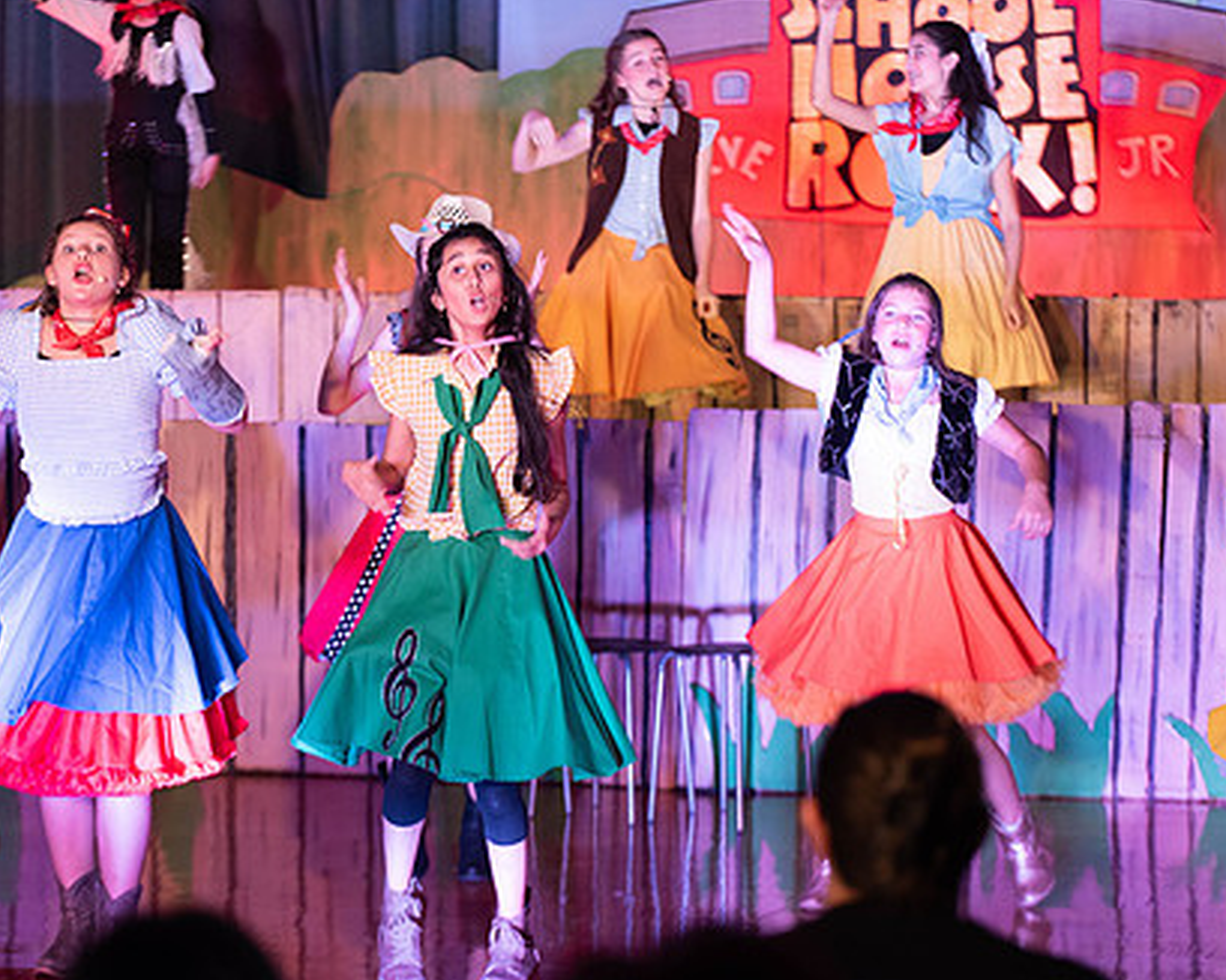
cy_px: 433
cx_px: 552
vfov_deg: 10.4
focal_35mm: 149
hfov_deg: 12.9
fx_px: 5405
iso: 720
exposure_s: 1/125
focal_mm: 112
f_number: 2.8
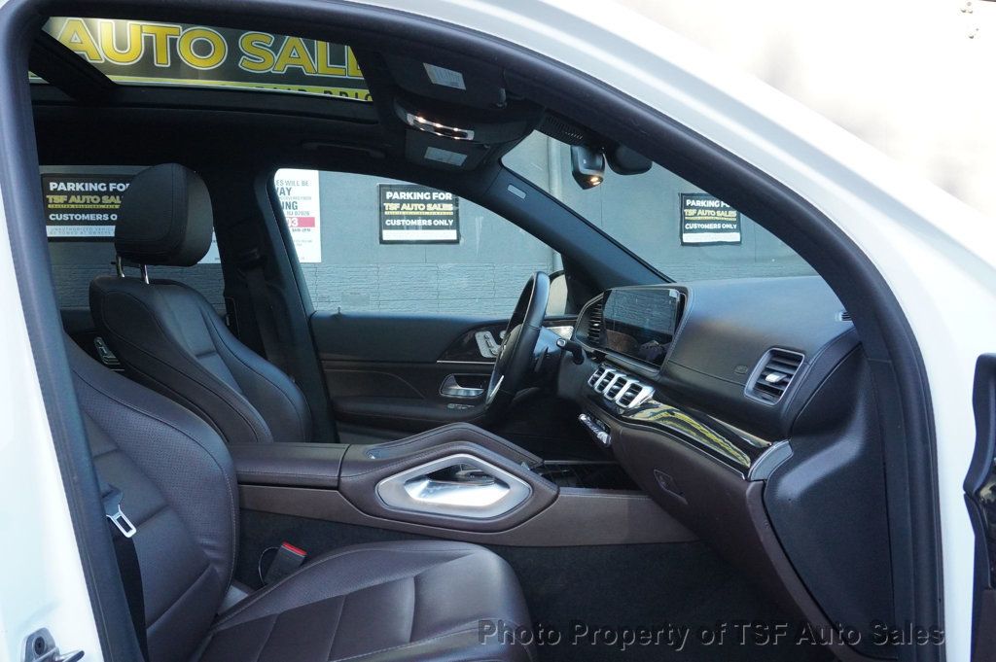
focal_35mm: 32
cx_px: 498
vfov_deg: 41.6
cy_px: 331
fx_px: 871
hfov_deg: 59.5
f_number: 9
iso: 3200
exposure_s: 1/250
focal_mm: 21
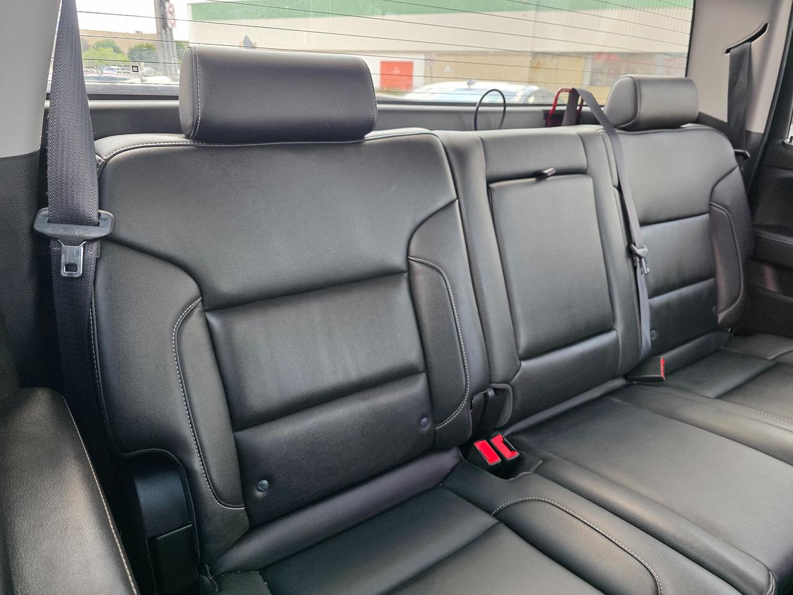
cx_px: 396
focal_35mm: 23
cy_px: 298
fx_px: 527
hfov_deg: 73.9
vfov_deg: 58.9
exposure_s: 1/120
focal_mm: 6.3
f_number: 1.7
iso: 250
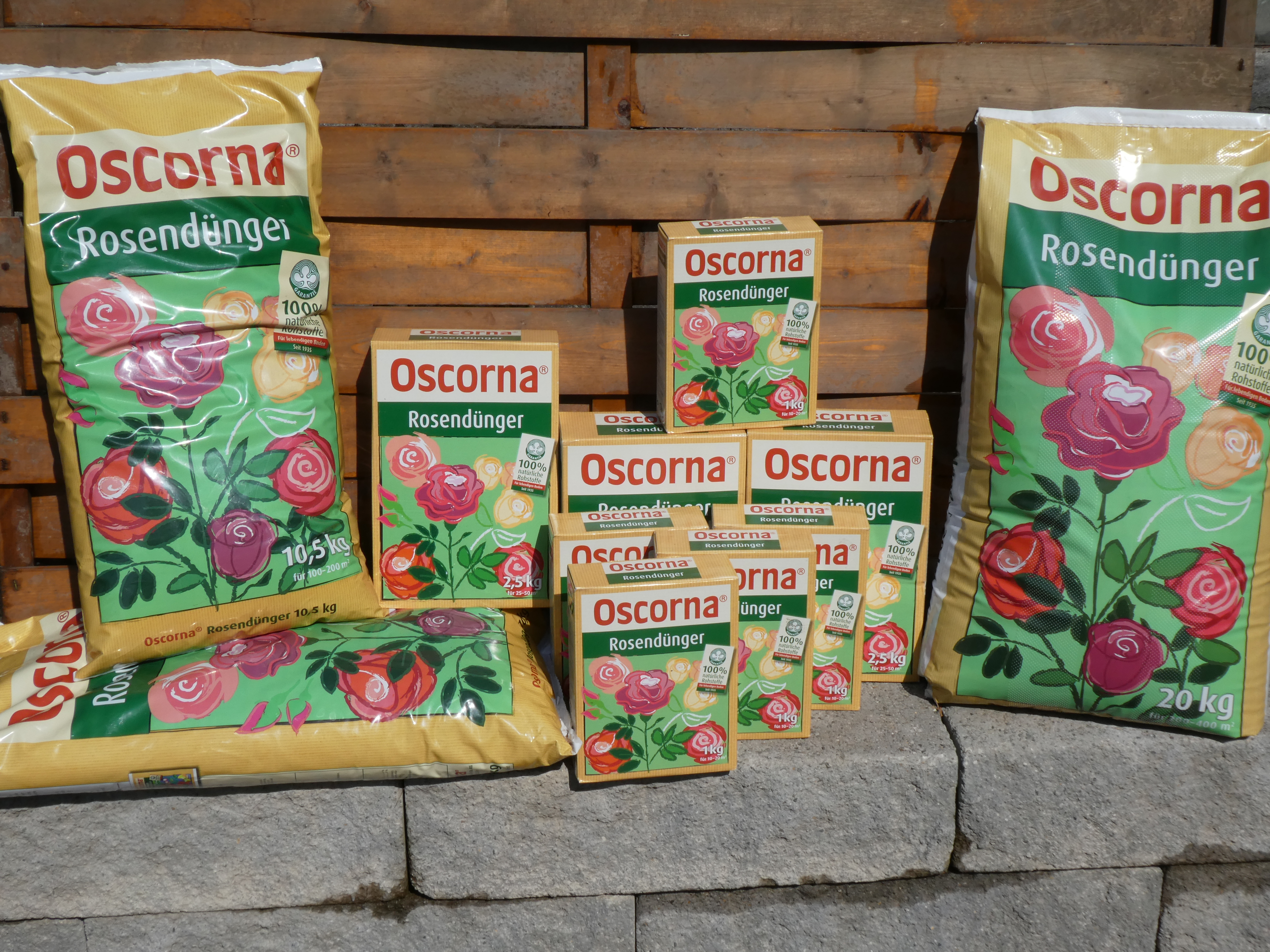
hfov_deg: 38.2
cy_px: 476
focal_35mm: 50
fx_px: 1834
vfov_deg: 29.1
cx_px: 635
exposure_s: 1/800
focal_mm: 9
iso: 80
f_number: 5.6
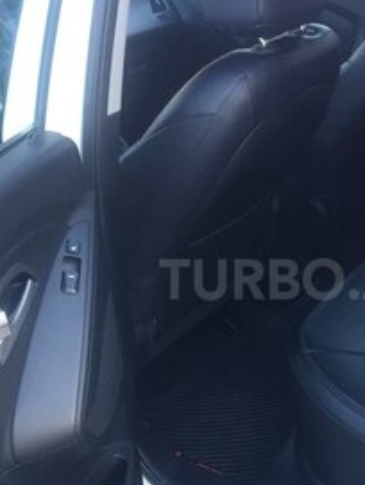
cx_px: 297
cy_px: 279
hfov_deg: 27.0
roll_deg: +0.1
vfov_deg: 36.1
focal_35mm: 53
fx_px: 743
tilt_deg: -28.5
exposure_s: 1/33
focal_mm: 4.15
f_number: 2.2
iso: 125
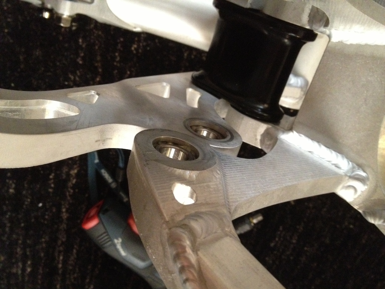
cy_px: 144
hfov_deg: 52.6
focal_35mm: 35
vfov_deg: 40.7
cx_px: 192
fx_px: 389
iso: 800
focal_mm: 4.28
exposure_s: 1/15
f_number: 2.4
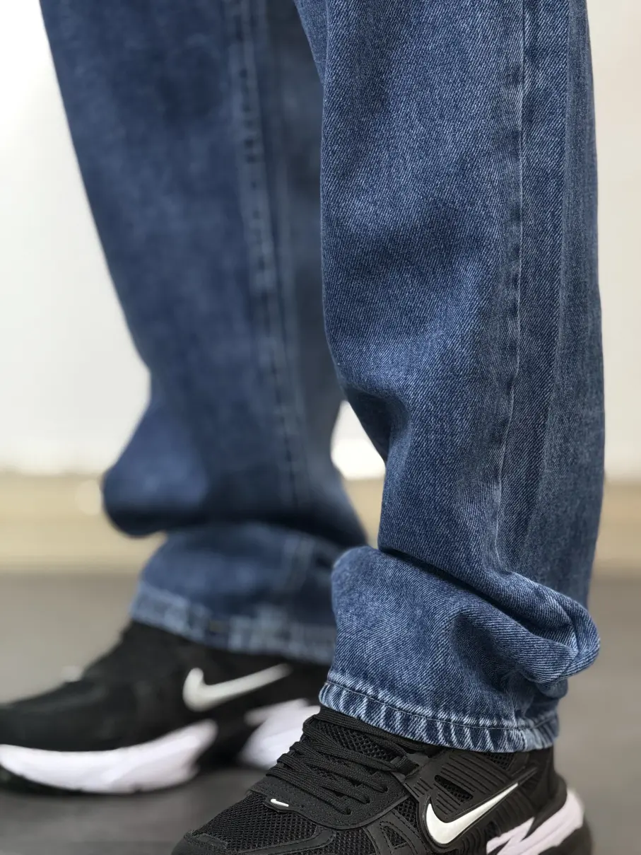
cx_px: 320
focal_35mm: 120
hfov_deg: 12.4
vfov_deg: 16.4
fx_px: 2962
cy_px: 428
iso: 320
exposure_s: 1/100
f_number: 2.8
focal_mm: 15.66
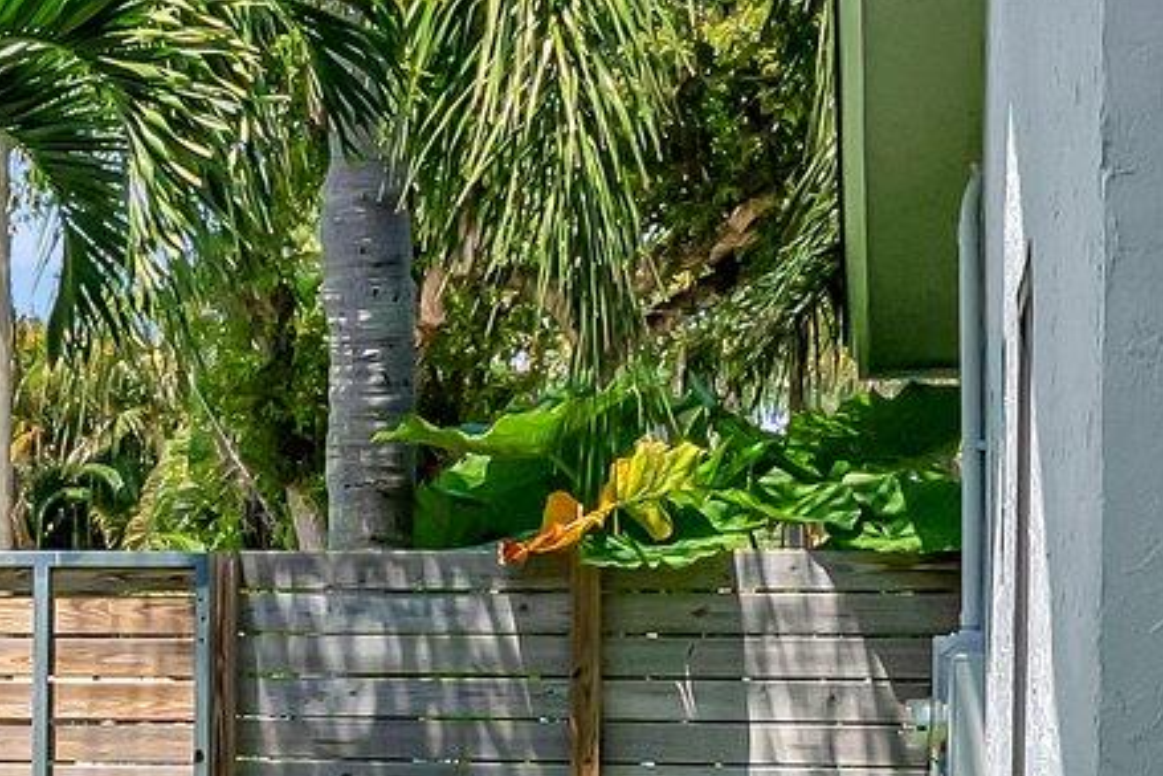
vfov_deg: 8.2
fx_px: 5429
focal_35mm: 168
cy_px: 603
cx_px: -1327
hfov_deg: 10.9
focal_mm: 24
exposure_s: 1/800
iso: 400
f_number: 8
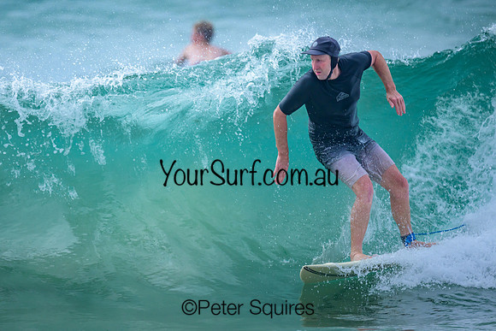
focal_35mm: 964
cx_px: 213
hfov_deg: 2.1
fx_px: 13289
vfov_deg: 1.4
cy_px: 132
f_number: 6.3
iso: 800
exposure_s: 1/3200
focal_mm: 800
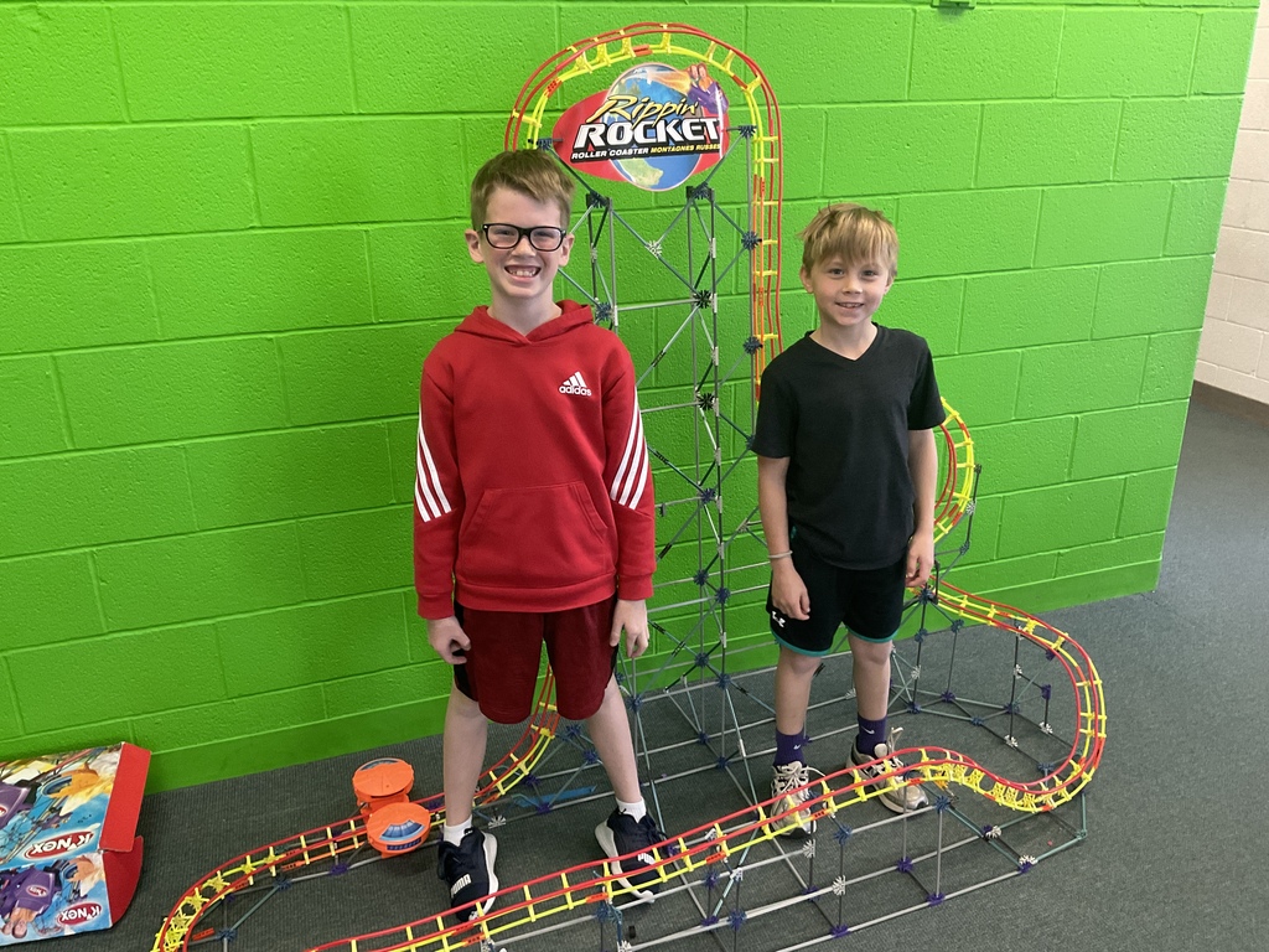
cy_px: 476
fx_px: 1063
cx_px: 634
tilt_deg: -21.2
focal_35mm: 29
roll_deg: +1.1
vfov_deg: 48.2
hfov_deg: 61.7
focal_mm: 3
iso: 160
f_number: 1.8
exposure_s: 1/60
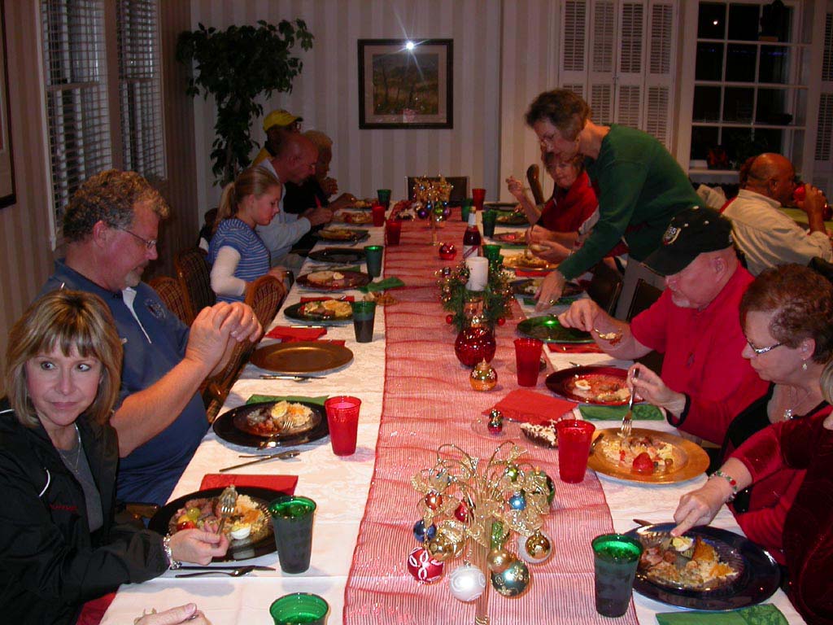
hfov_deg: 49.0
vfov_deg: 37.7
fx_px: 914
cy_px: 312
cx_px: 416
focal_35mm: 38
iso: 100
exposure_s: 1/30
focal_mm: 7.85
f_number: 2.6
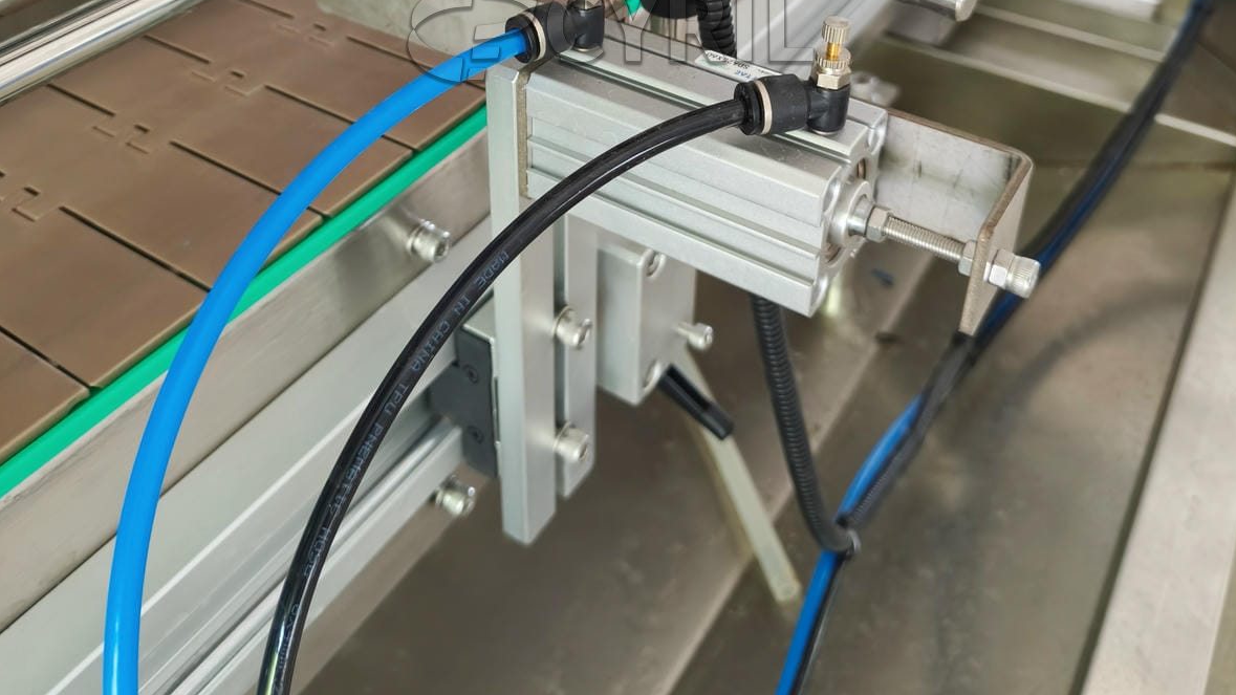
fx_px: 1114
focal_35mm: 34
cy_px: 25
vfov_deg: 32.3
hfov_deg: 58.0
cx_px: 611
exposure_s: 1/32.9
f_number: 1.88
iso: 800
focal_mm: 5.56
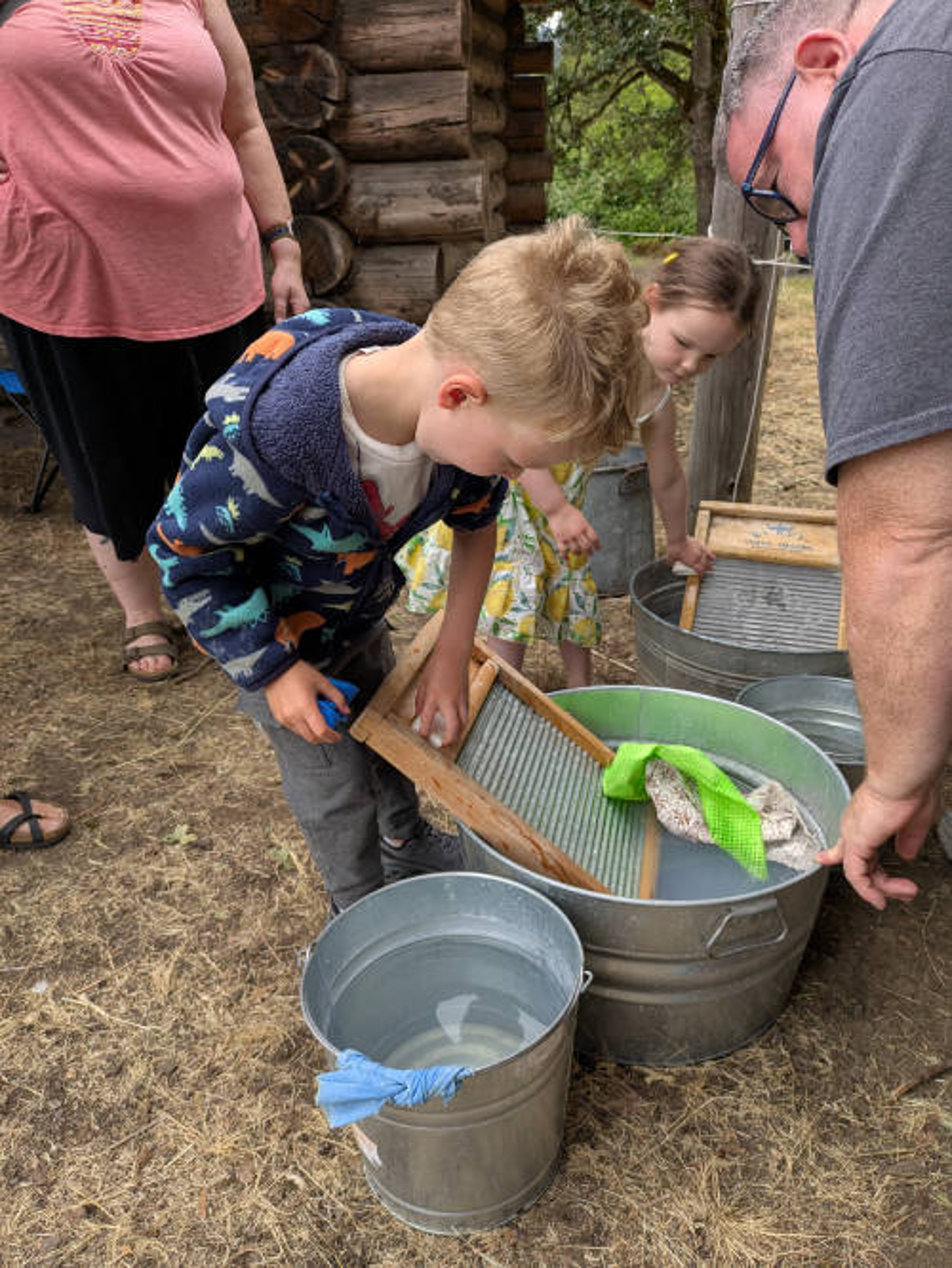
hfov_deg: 54.9
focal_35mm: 25
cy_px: 634
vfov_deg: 69.4
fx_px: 916
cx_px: 476
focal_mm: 5.4
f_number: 1.9
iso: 40
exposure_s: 1/399
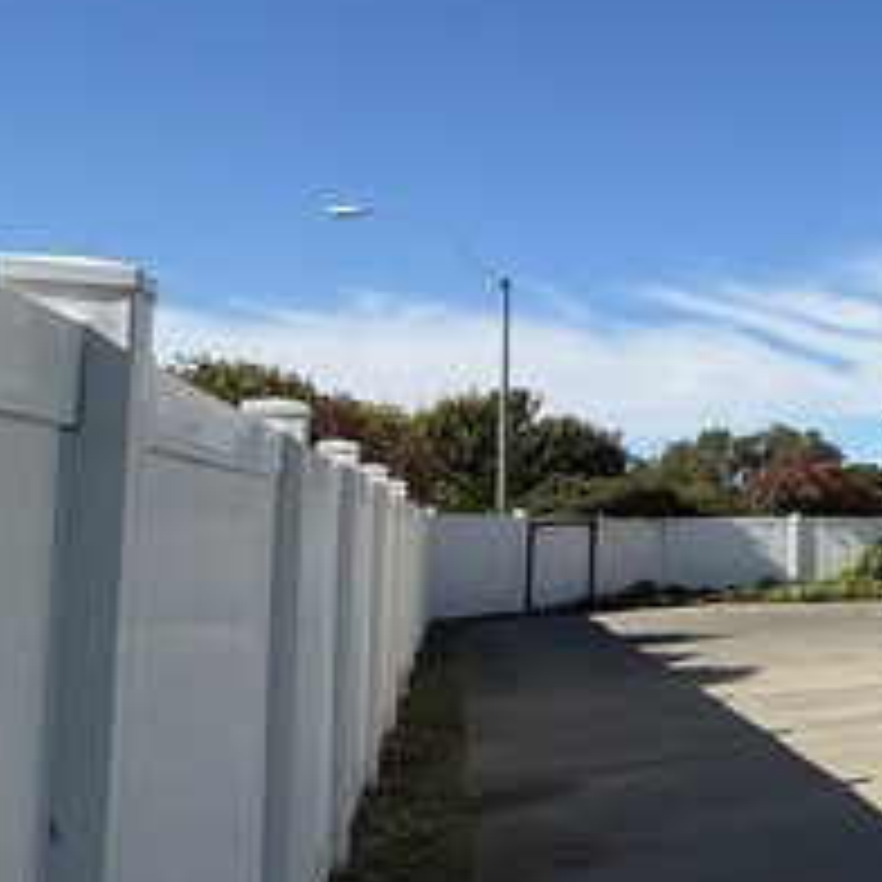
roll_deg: -0.1
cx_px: 1478
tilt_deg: +2.6
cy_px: 482
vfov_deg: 40.0
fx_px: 1211
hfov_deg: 24.5
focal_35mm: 42
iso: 50
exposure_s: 1/3460
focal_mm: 2.22
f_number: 2.2
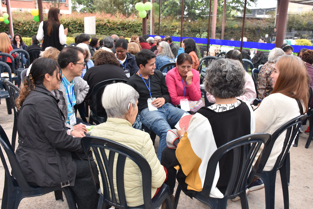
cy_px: 105
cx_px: 156
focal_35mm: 31
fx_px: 269
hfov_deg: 60.3
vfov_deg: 42.3
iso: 220
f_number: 7.1
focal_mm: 20
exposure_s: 1/160
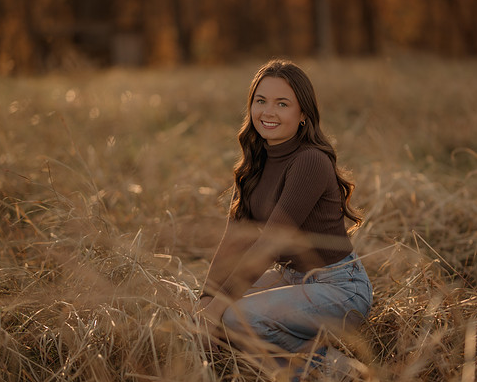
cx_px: 275
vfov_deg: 15.9
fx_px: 1370
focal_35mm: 97
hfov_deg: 19.7
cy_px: 192
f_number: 1.4
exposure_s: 1/1250
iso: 200
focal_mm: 85
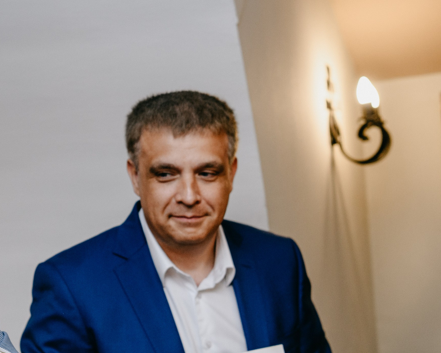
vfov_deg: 16.0
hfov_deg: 19.8
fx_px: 1253
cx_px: 88
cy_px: 237
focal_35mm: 96
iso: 500
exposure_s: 1/160
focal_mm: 42
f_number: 3.5
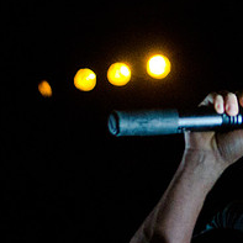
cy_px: 192
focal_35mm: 150
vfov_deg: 11.6
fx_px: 1191
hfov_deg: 11.5
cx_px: 255
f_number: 2.8
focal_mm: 40
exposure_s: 1/80
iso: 3200
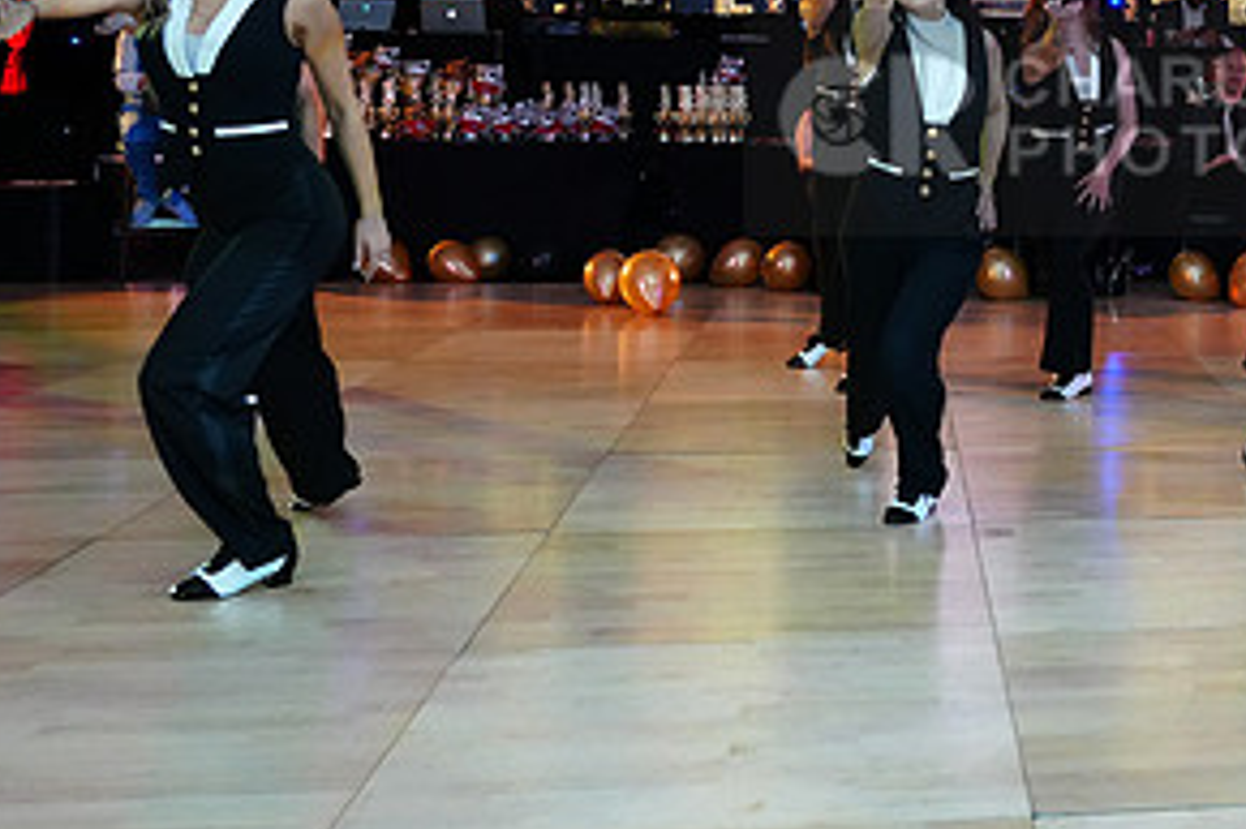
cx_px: 1212
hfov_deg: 33.0
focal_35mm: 56
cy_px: 122
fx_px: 1937
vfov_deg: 23.7
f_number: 4.5
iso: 3200
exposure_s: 1/250
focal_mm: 28
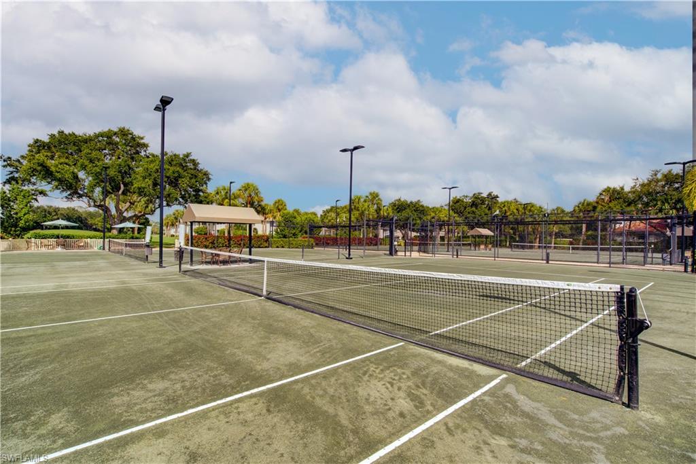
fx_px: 309
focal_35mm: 16
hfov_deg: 96.7
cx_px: 348
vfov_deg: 73.8
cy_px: 232
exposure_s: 1/100
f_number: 8
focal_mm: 16
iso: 100
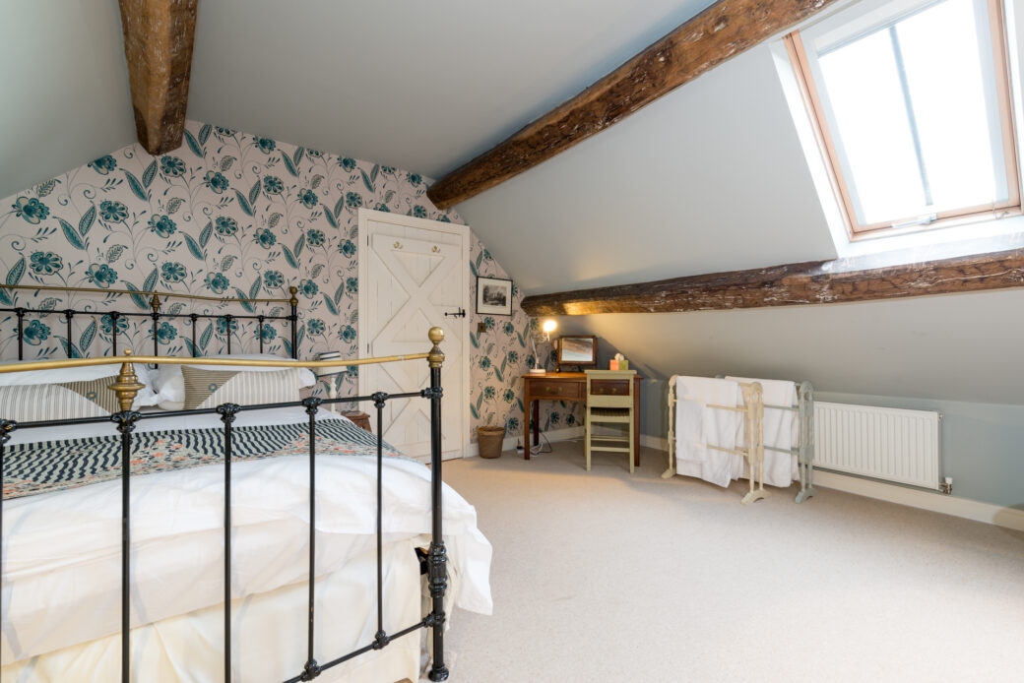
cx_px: 512
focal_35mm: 15
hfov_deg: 100.4
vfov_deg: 77.4
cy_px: 342
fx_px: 427
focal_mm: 15
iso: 100
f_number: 9
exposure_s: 1.3
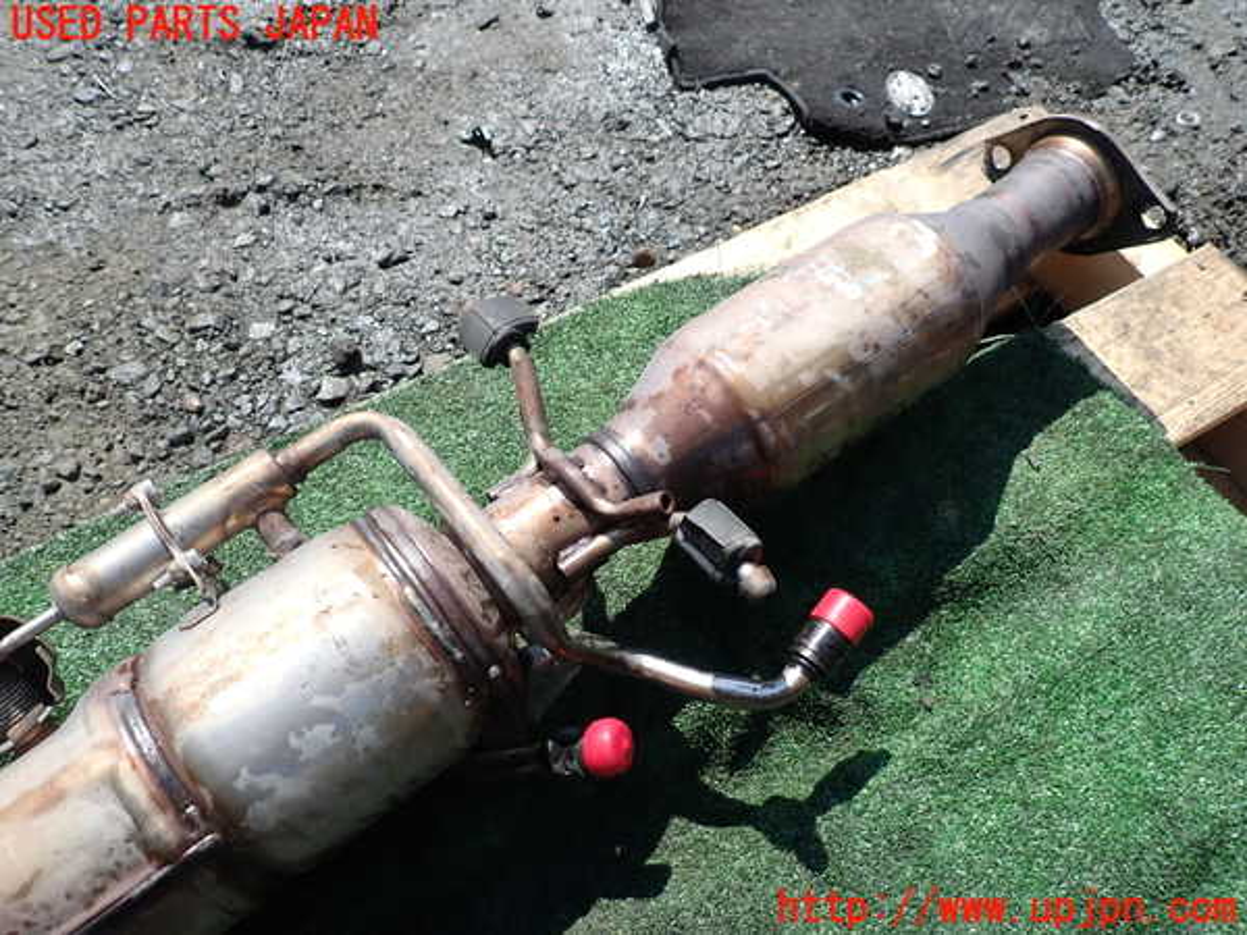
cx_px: 624
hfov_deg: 69.4
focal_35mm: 25
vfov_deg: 54.9
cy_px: 468
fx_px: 901
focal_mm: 4.5
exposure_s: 1/800
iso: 100
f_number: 2.8
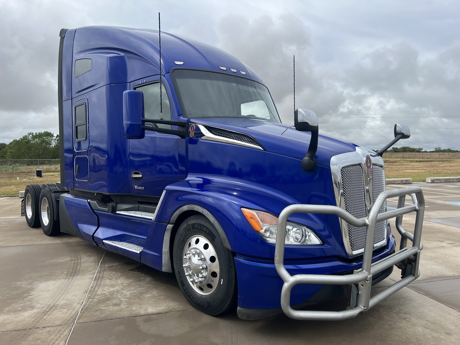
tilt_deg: -3.8
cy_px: 172
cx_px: 230
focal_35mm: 26
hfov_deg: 67.3
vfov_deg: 53.1
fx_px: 346
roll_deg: +0.2
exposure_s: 1/2915
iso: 50
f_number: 1.5
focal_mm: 5.7
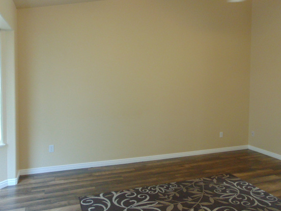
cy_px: 97
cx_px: 155
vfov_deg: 48.2
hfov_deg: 61.5
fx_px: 235
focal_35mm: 29
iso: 250
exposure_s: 1/30
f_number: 3
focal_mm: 4.5
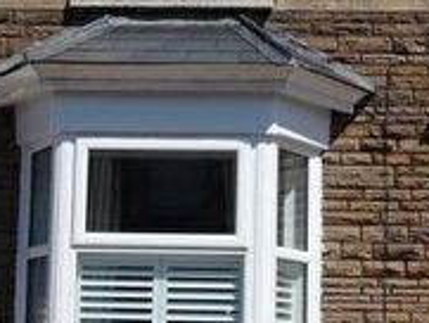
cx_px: 230
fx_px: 1439
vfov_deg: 12.8
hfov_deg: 17.0
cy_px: 167
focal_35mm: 116
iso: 80
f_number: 4.5
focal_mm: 5.3
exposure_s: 1/1000
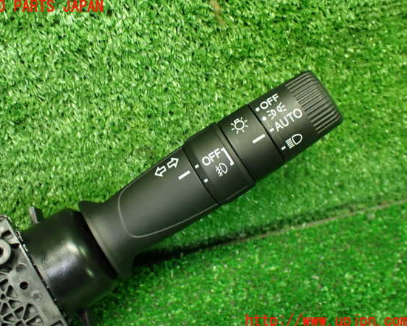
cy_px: 164
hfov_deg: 52.8
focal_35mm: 34
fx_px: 410
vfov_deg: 43.4
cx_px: 191
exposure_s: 1/60
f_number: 2.4
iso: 800
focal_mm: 5.79
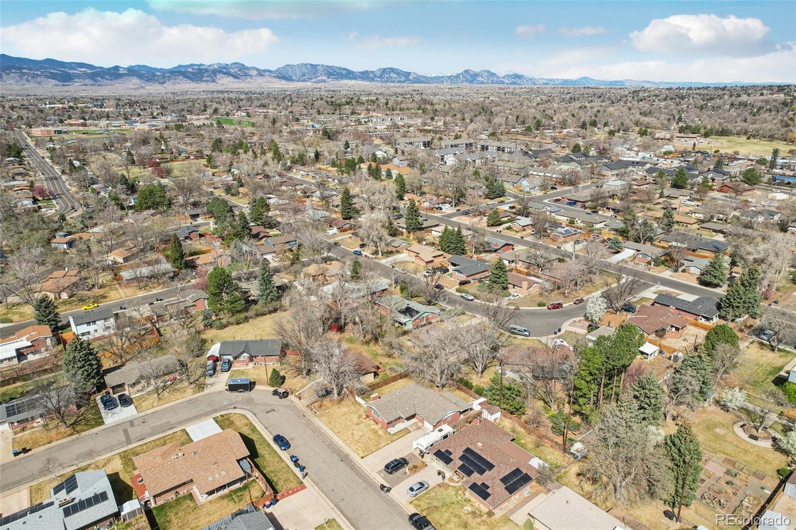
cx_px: 398
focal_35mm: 22
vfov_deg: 57.2
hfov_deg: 78.6
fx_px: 486
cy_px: 265
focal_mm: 8.4
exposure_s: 1/2000
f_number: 2.8
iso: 100
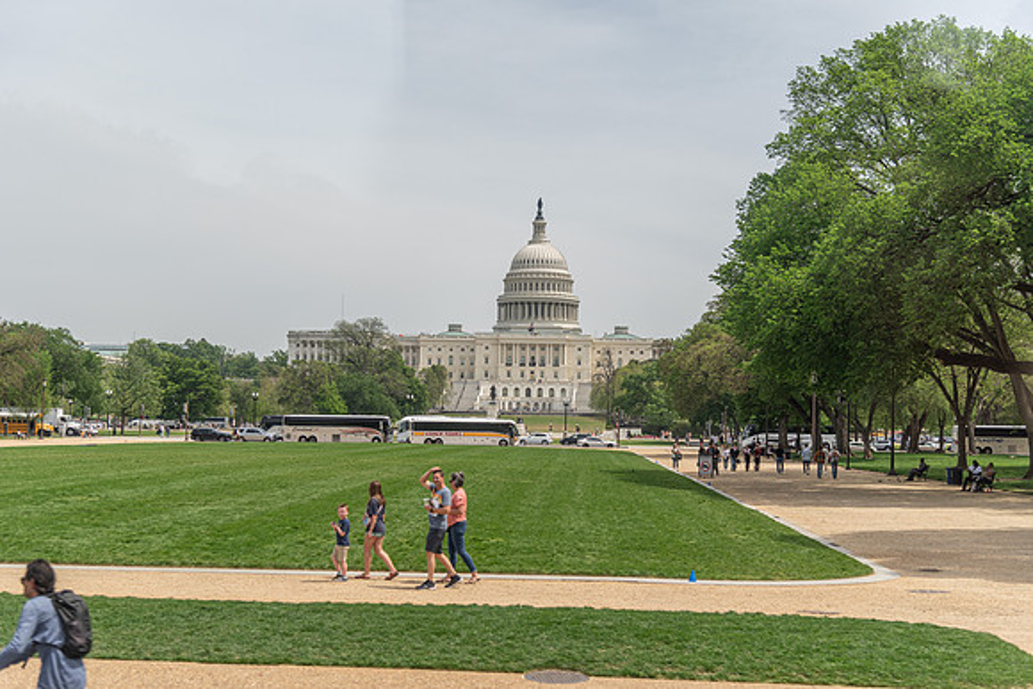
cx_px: 516
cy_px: 344
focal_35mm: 52
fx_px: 1492
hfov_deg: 38.2
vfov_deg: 26.0
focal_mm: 52
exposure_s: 1/125
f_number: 4
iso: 100
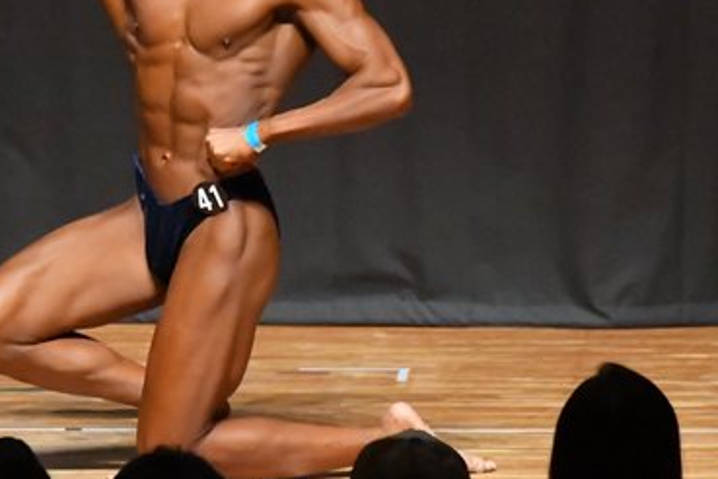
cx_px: 301
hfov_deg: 3.4
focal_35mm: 599
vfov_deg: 2.3
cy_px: 154
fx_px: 11946
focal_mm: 190
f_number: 5.6
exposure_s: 1/400
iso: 12800
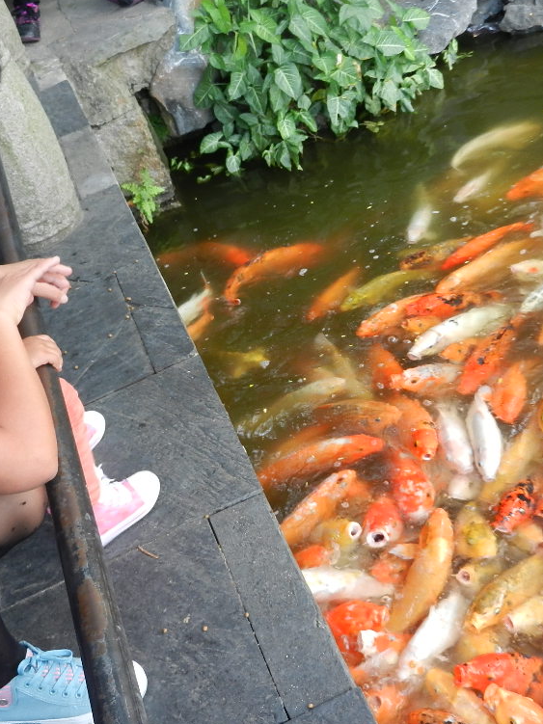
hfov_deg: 32.1
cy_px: 359
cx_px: 303
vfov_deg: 42.1
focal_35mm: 45
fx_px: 941
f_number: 3.8
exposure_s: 1/40
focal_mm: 5.9
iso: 160
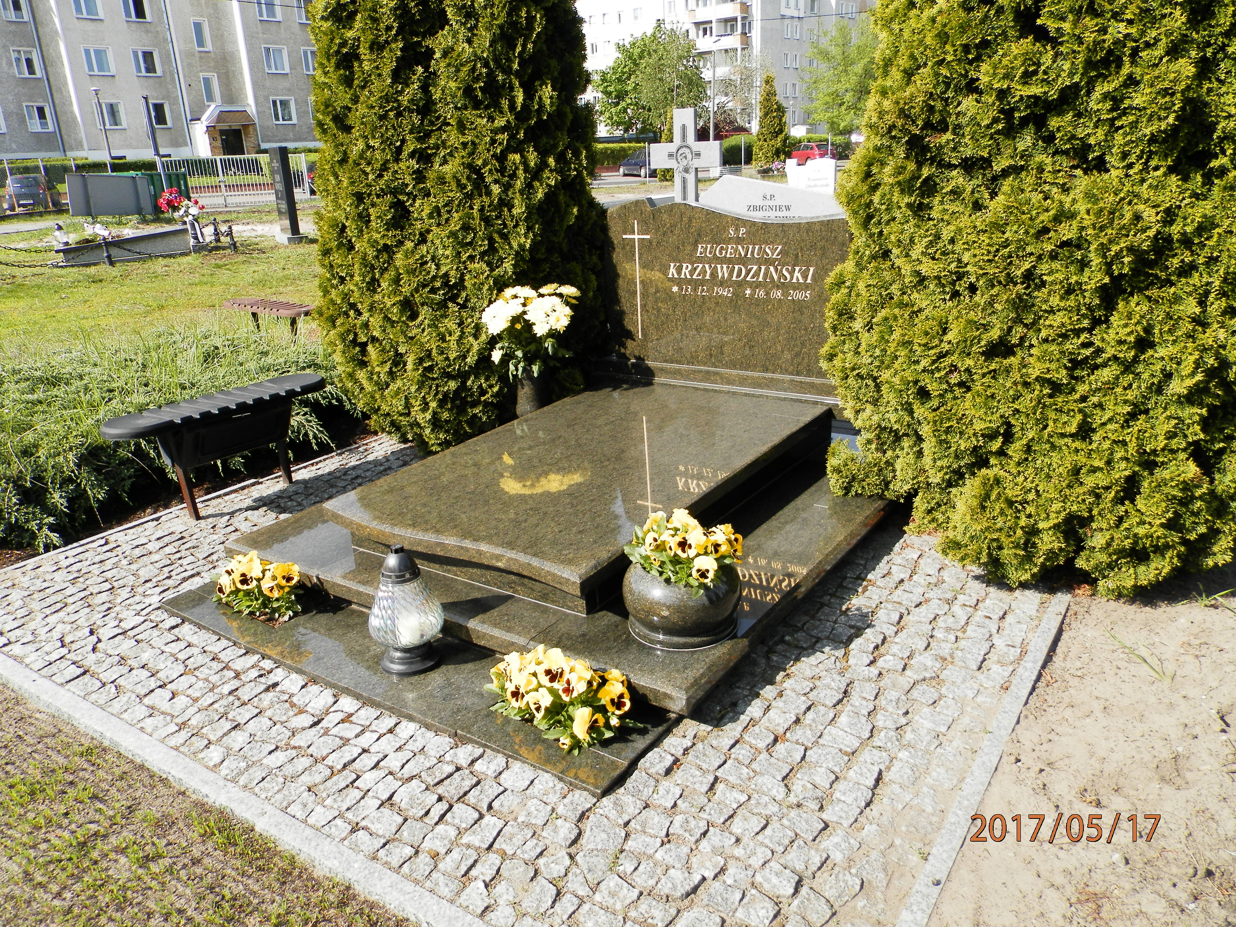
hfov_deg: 69.4
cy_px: 464
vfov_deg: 54.9
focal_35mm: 25
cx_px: 618
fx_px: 893
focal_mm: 4.5
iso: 80
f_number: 8.7
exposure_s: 1/80
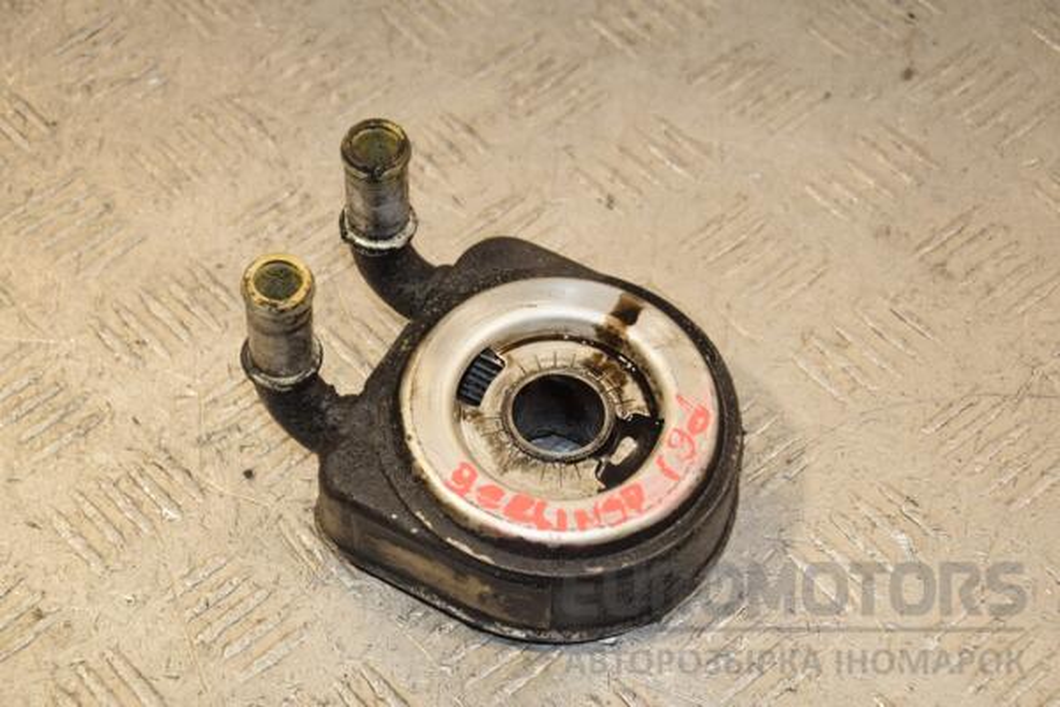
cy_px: 354
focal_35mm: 93
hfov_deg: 21.9
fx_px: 2738
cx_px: 530
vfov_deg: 14.7
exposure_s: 1/200
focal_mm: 62
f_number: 7.1
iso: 800
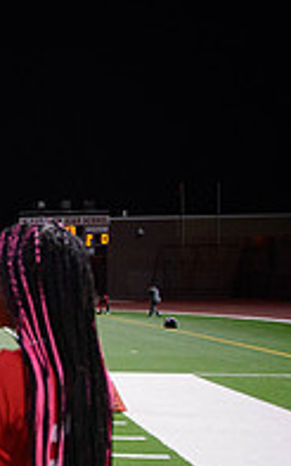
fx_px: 914
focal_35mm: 72
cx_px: -305
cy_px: 316
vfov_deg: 28.4
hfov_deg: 14.6
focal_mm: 24
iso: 3200
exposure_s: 1/320
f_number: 2.8
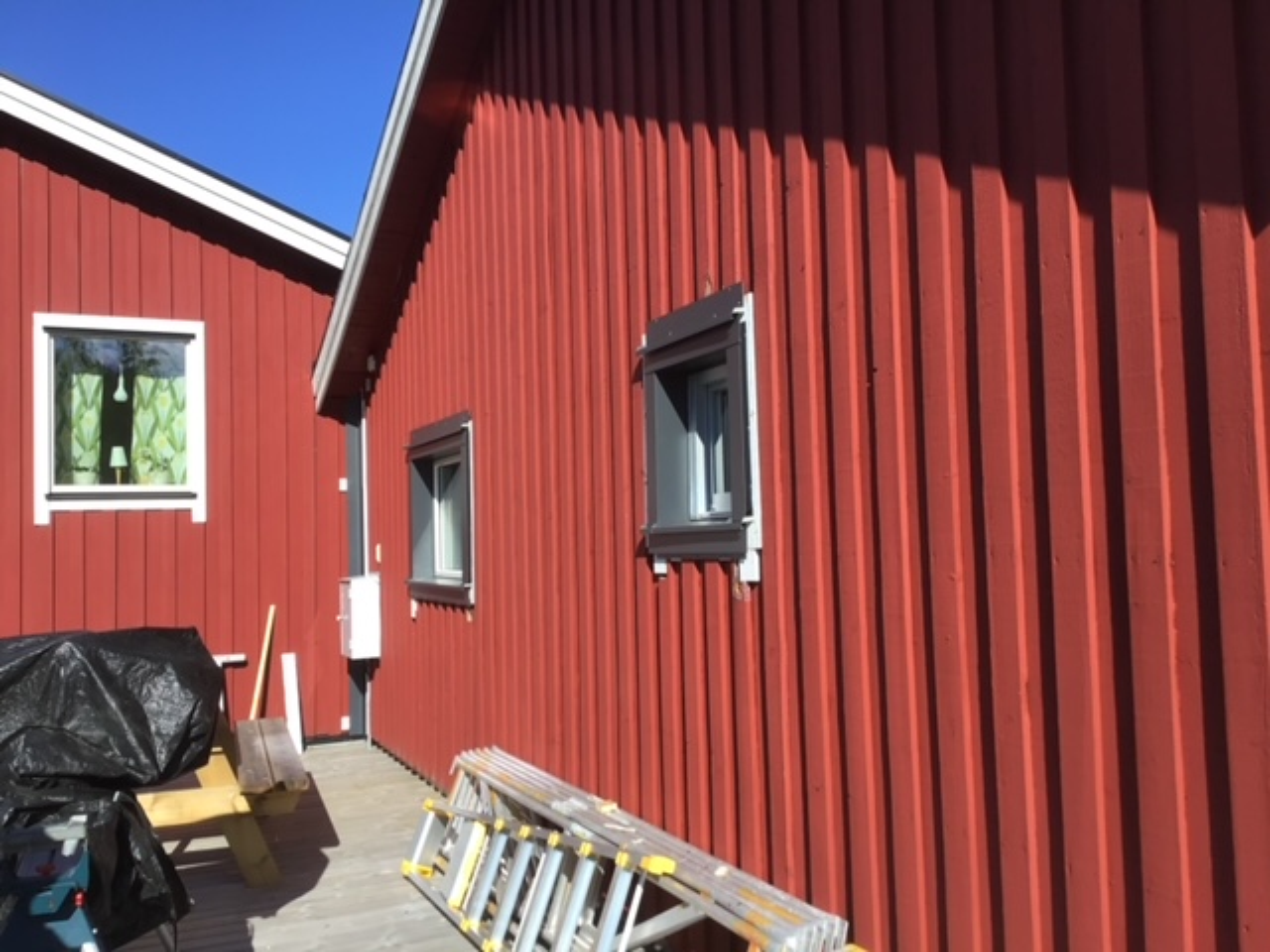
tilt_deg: -0.1
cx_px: 635
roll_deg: -0.4
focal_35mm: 31
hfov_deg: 58.4
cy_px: 476
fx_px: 1137
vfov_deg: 45.4
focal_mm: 3.3
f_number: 2.4
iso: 25
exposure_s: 1/840
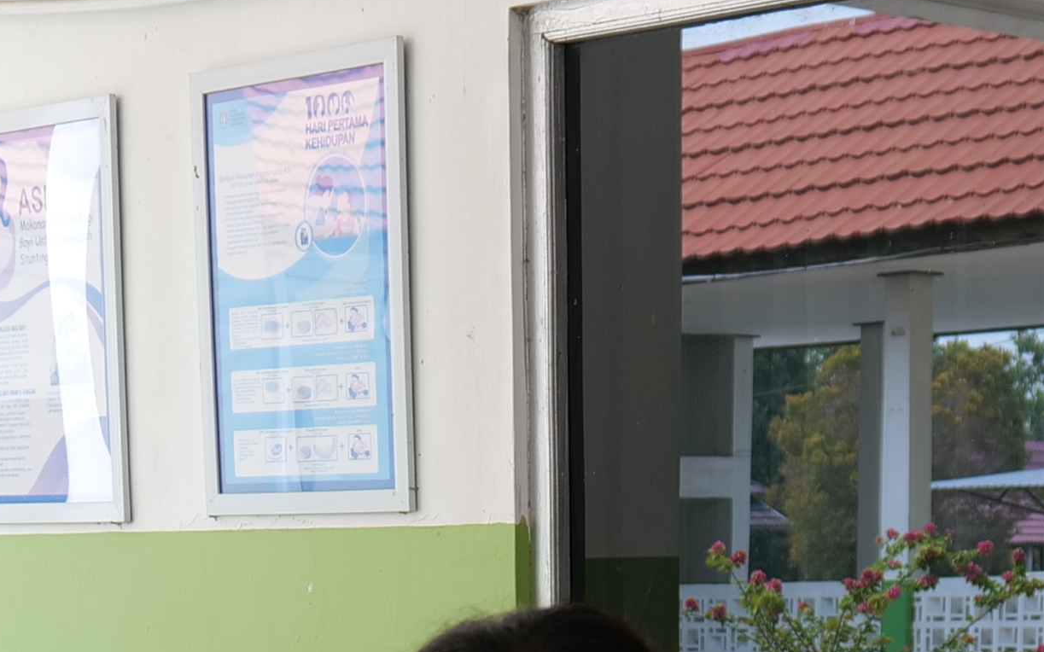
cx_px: 842
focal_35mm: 105
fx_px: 2987
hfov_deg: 19.6
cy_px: 1121
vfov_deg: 11.7
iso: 100
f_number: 3.6
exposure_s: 1/60
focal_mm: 21
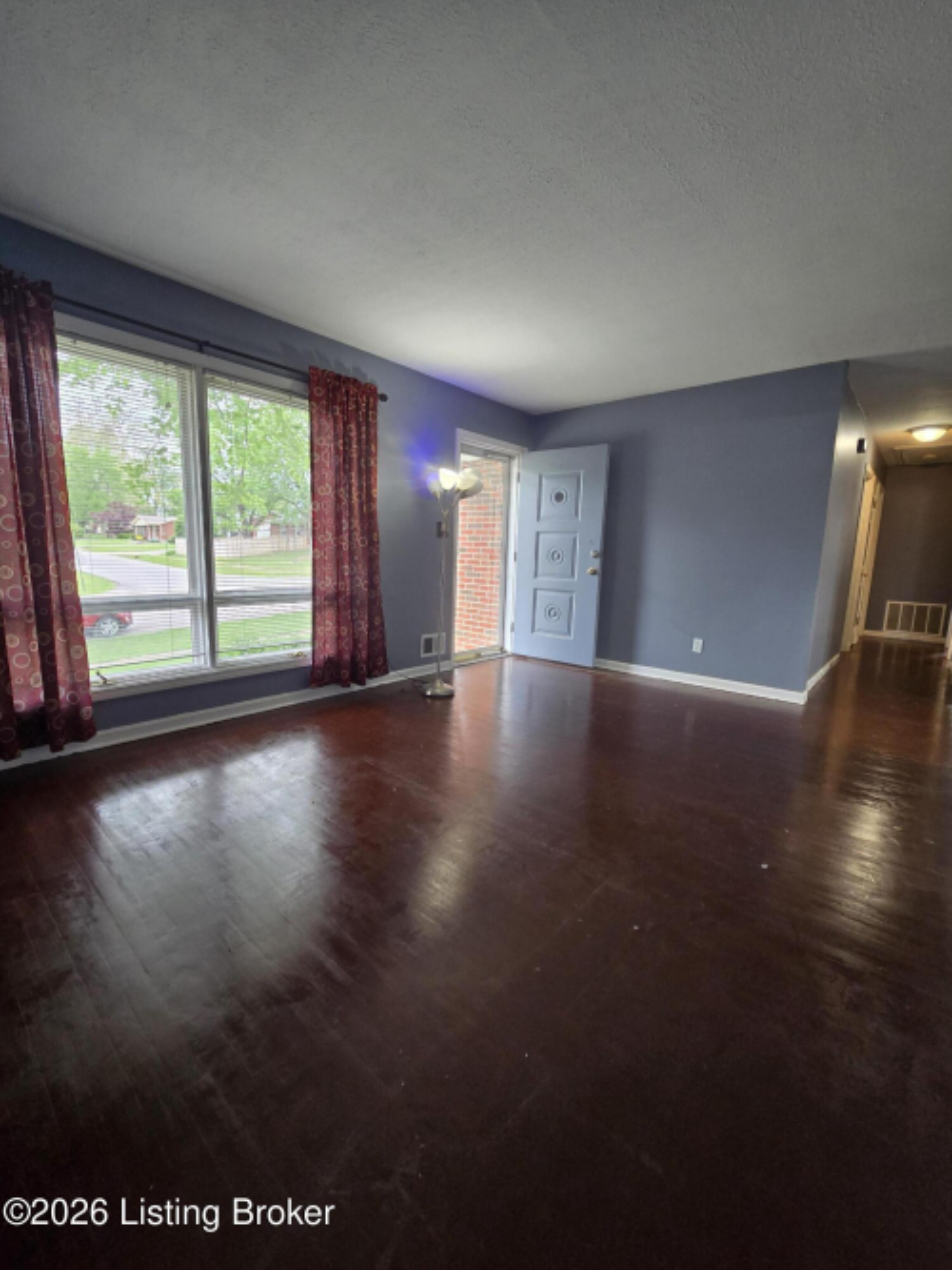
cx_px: 476
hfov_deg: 89.9
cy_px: 635
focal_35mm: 13
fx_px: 477
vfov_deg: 106.2
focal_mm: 2.2
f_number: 2.2
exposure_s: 1/60
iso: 250
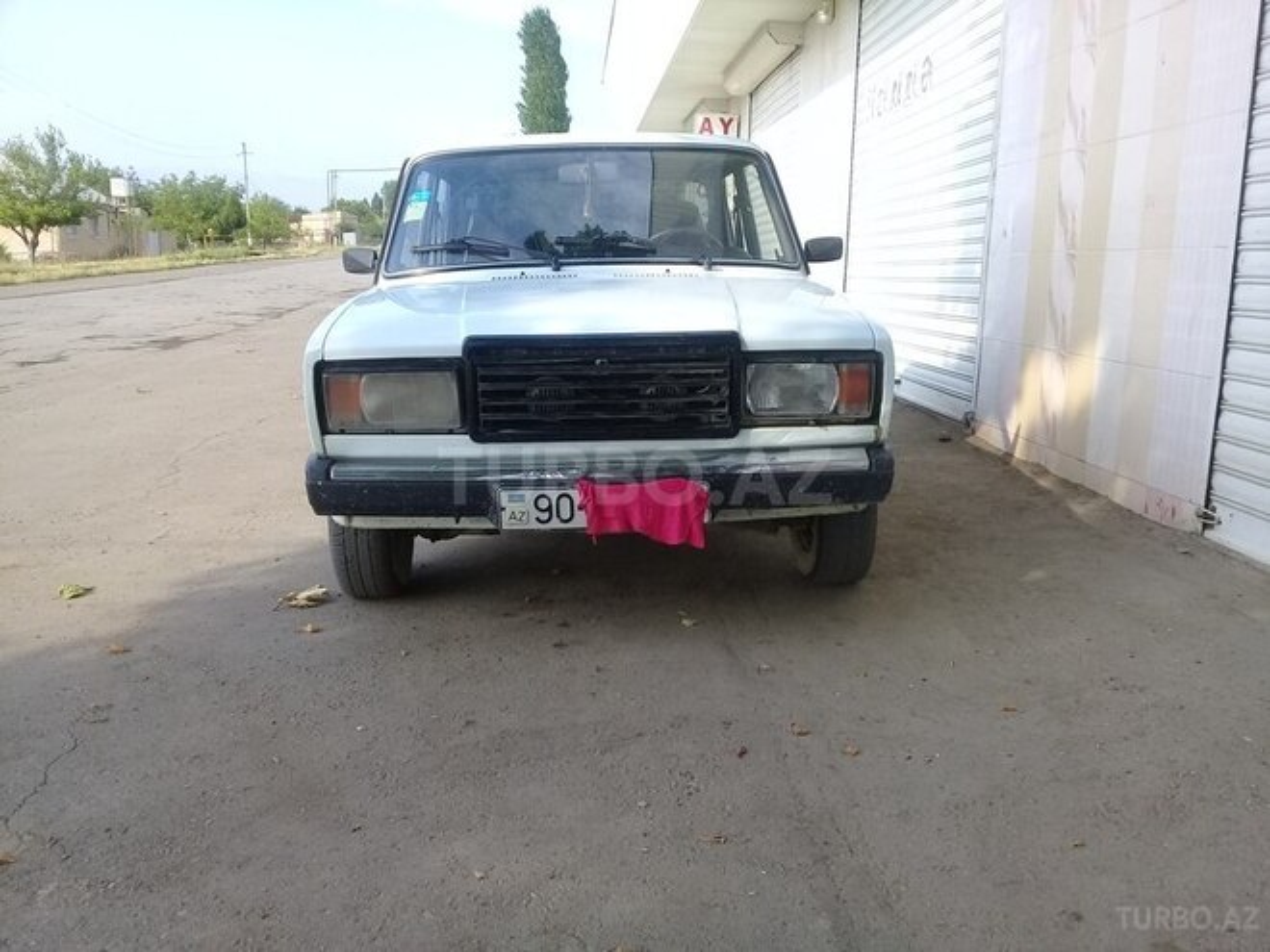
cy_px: 476
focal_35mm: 31
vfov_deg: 45.4
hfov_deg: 58.4
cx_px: 635
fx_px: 1137
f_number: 2.2
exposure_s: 1/396
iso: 50
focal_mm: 3.3
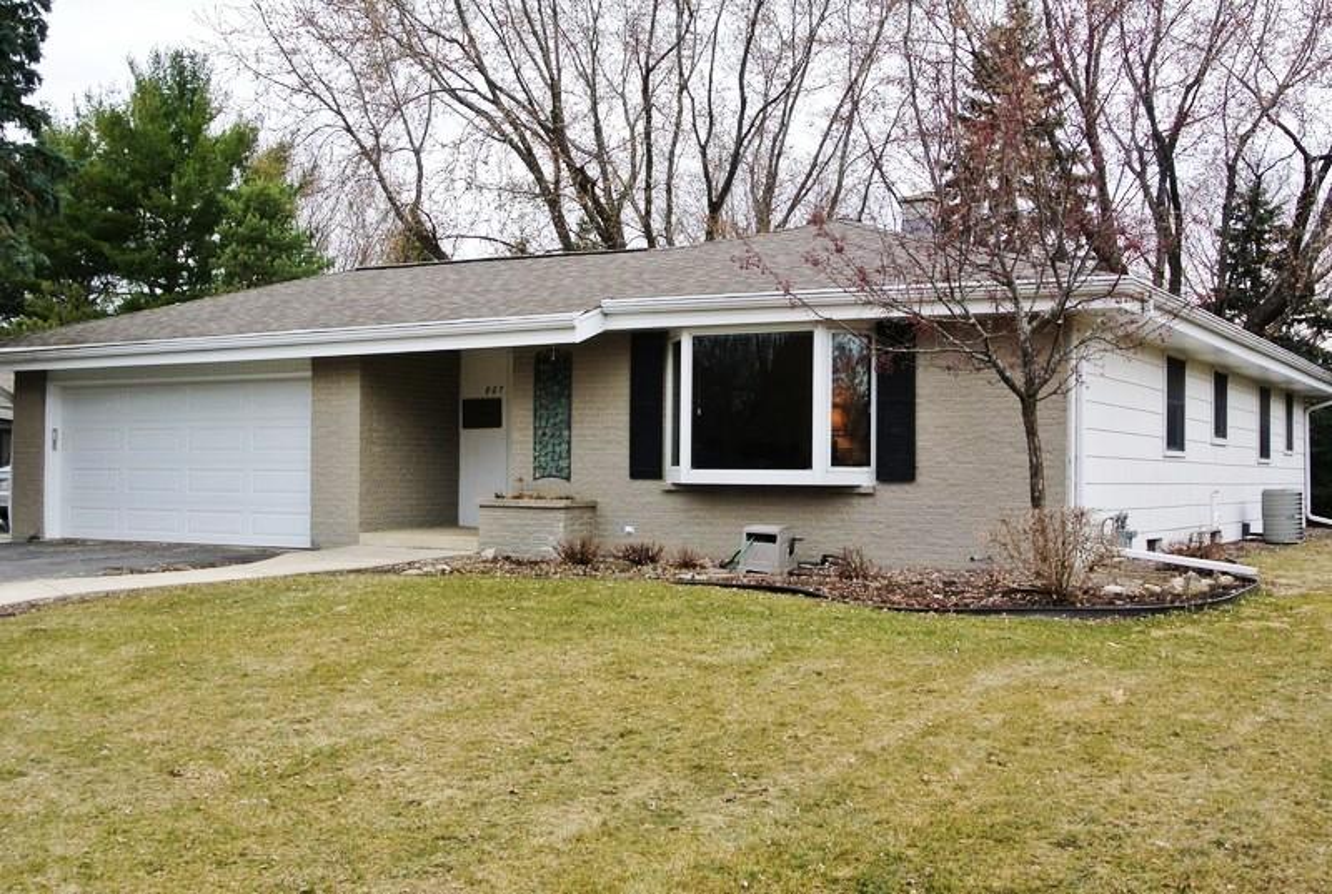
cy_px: 447
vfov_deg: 32.0
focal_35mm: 42
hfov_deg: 46.3
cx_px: 666
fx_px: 1557
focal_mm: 15.7
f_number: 5.6
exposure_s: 1/60
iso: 100
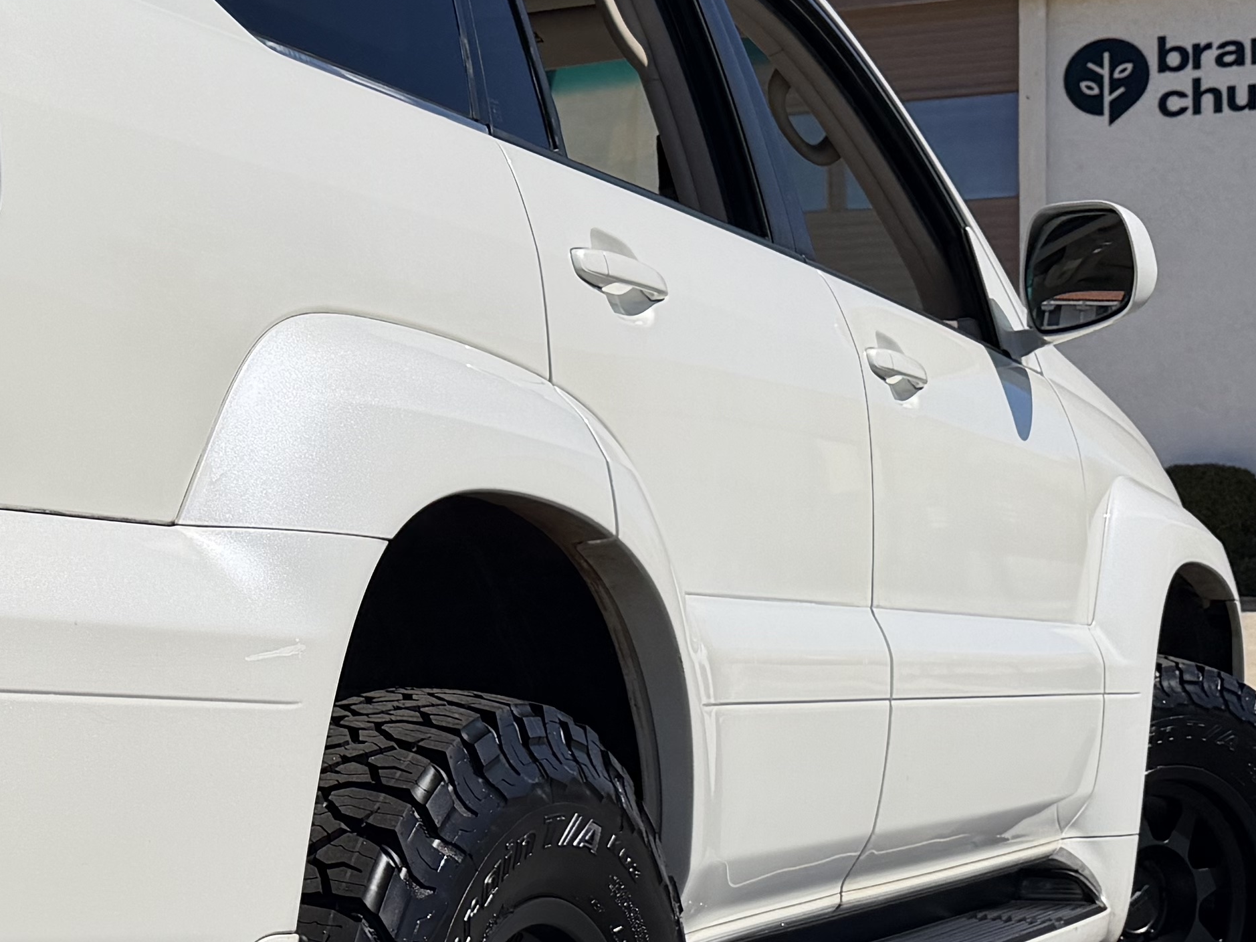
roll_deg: -0.4
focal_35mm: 73
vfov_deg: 20.2
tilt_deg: +2.2
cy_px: 535
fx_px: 2648
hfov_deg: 24.5
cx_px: -202
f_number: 1.78
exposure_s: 1/10309
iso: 80
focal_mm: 6.76
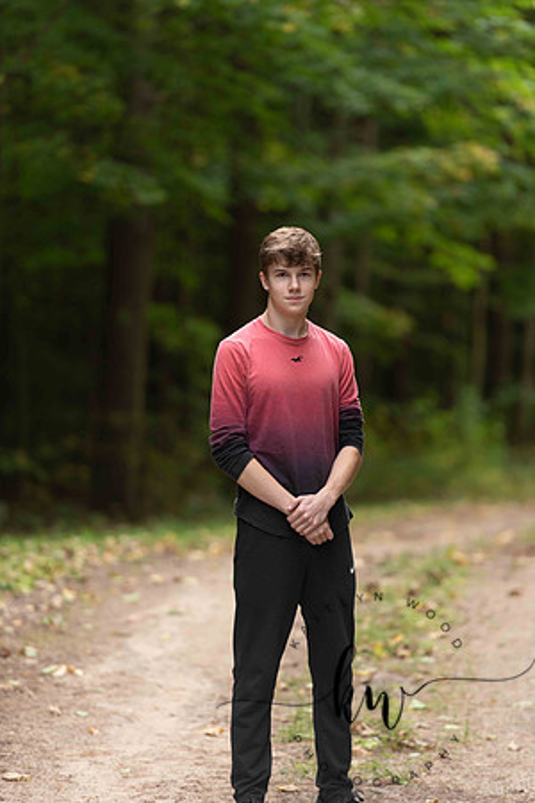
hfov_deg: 6.9
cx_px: 268
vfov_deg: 10.3
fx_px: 4458
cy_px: 402
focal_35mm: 200
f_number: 2.8
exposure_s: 1/320
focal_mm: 200
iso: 500
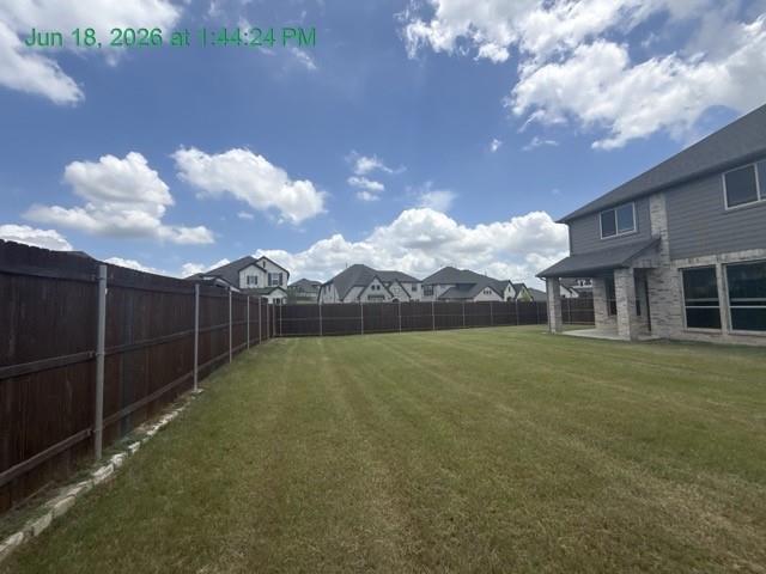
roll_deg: +0.5
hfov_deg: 102.1
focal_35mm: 14
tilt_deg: -0.2
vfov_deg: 85.7
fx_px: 310
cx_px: 383
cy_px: 287
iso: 50
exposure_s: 1/3125
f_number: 2.2
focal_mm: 2.22
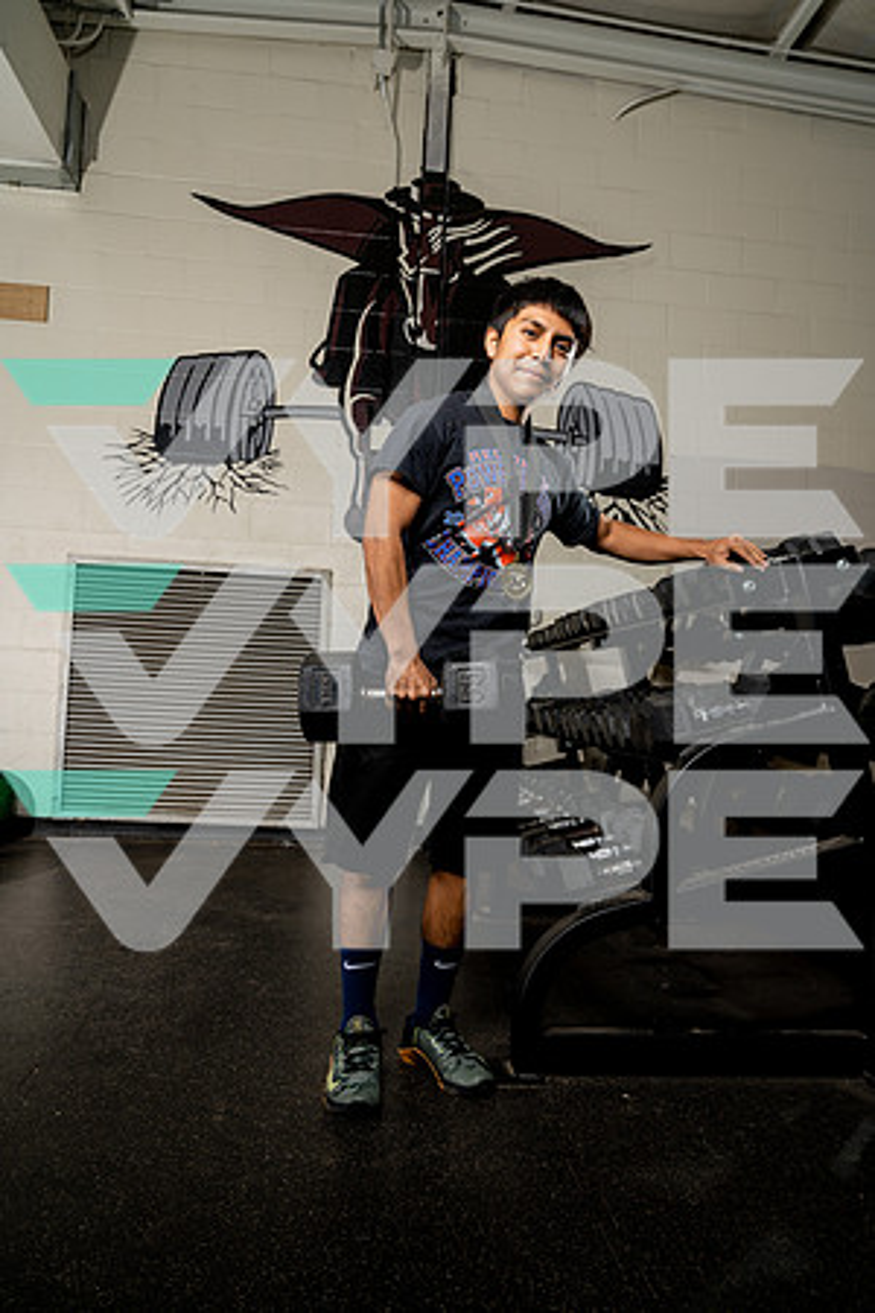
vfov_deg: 71.5
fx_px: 911
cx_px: 438
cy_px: 656
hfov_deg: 51.3
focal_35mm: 25
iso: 100
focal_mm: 25
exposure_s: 1/250
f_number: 4.5
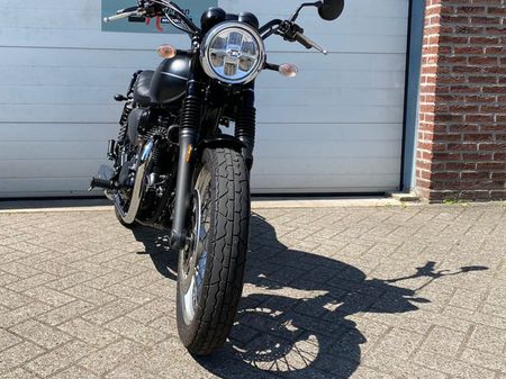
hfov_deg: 49.3
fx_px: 541
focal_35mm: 37
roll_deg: -1.2
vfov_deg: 38.4
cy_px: 144
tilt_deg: -5.6
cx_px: 170
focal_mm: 4.25
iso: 32
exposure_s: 1/1629
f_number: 1.8
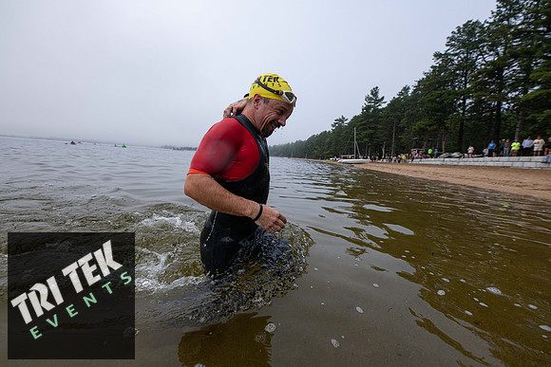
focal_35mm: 14
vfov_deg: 81.2
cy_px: 184
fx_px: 214
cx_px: 276
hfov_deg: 104.2
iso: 320
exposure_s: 1/800
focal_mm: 14
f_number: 4
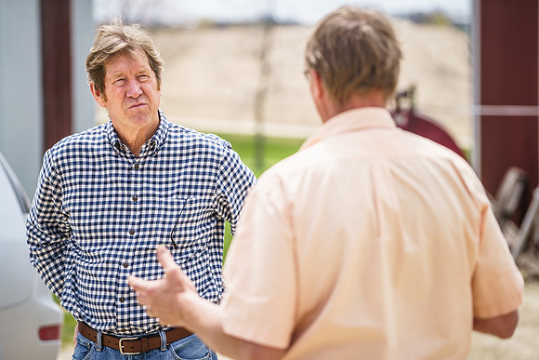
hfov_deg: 12.2
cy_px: 181
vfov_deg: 8.2
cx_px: 267
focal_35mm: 169
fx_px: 2523
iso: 400
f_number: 4
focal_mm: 165
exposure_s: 1/2000
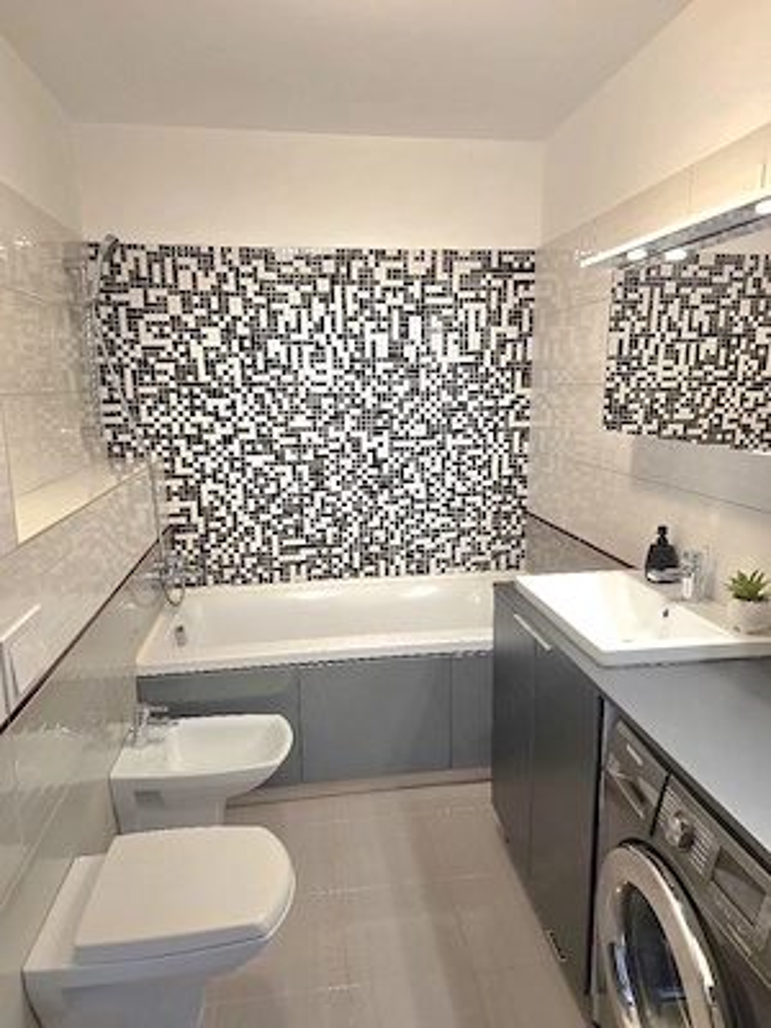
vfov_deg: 73.9
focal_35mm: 23
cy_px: 514
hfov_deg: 58.9
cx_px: 386
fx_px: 683
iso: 500
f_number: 1.7
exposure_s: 1/101
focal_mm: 6.3
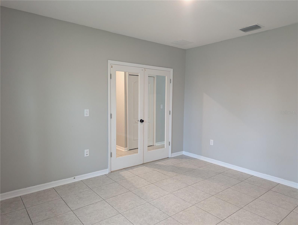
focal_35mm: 24
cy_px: 112
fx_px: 207
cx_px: 149
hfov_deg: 71.5
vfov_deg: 56.9
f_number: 1.85
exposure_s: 1/24
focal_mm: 6.81
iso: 171
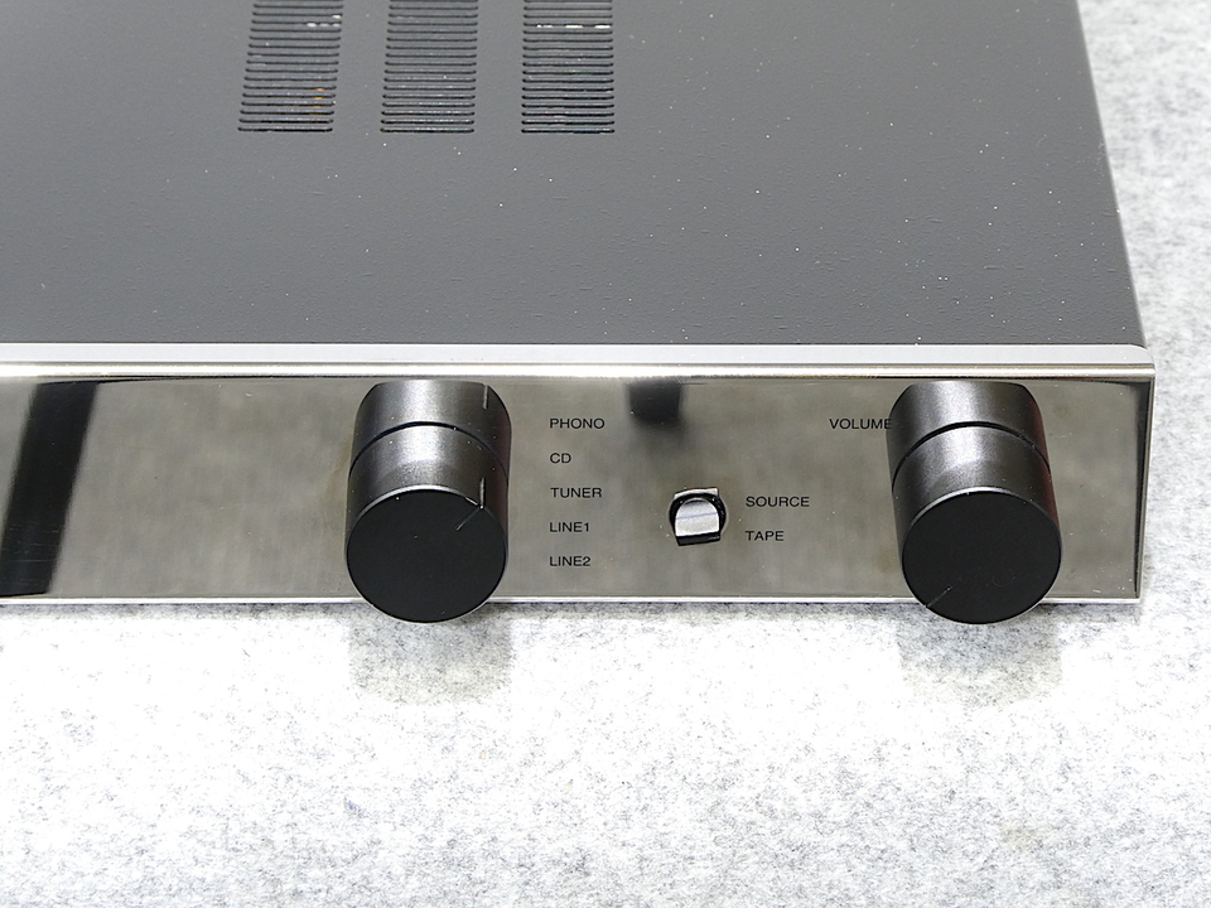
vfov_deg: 11.0
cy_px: 454
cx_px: 606
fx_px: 4723
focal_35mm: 135
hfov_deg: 14.6
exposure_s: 1/2.5
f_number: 5.3
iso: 200
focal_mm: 24.2
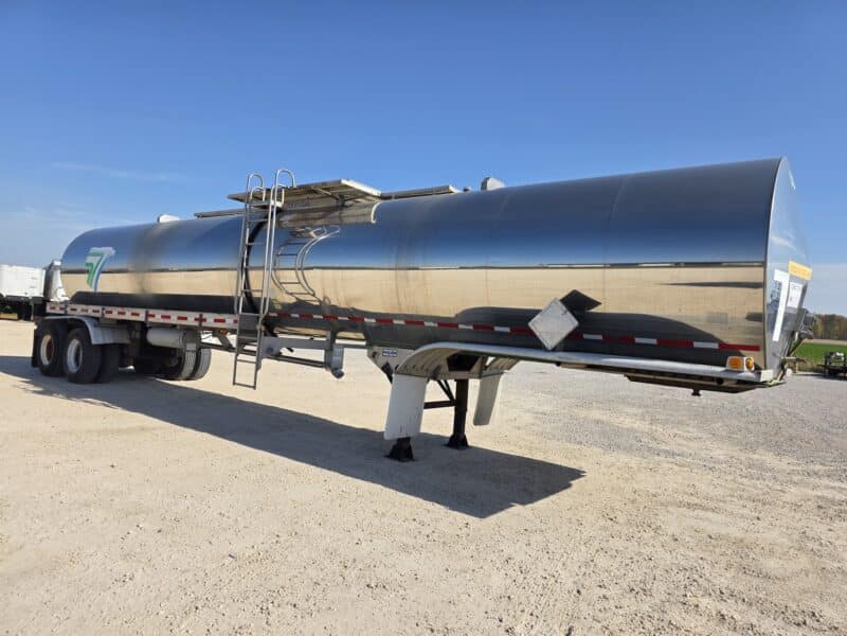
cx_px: 424
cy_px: 318
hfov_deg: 73.9
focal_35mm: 23
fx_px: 563
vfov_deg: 58.9
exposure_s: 1/5778
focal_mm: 6.3
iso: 80
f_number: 1.7
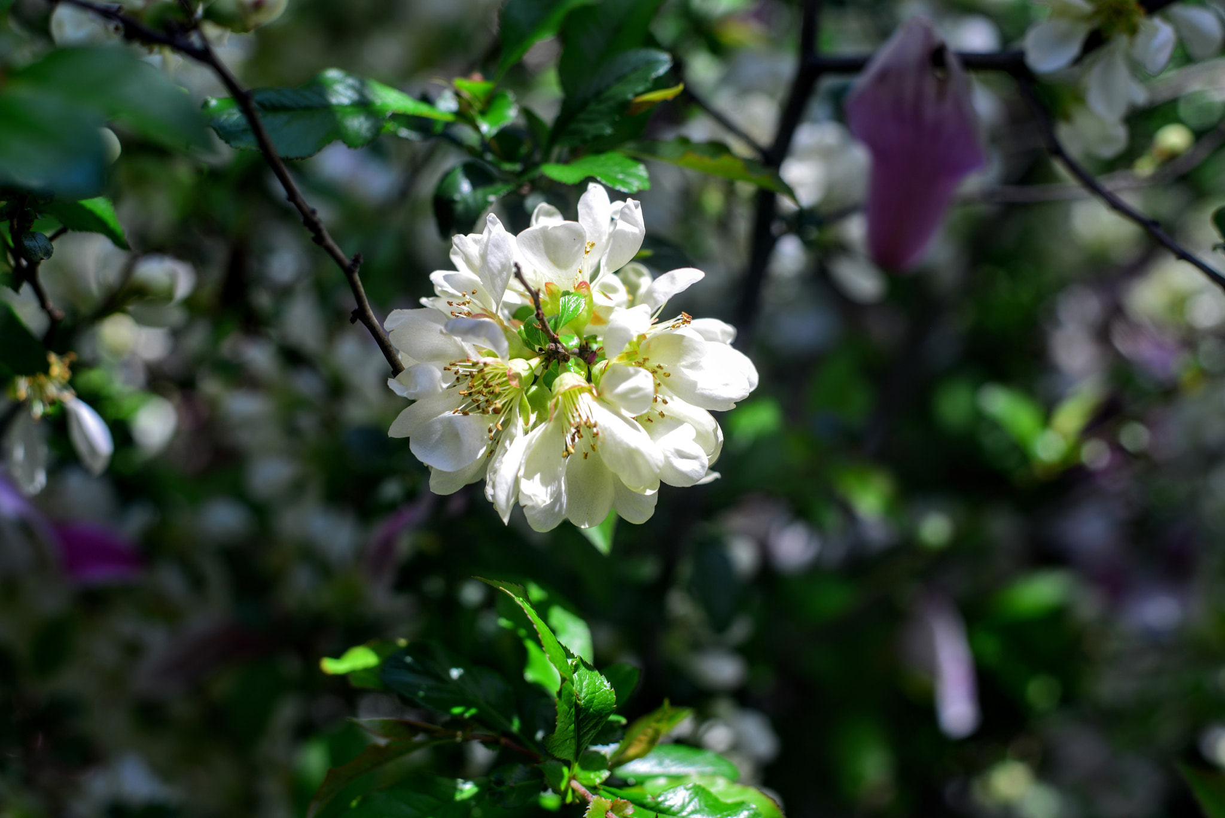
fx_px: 1702
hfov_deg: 39.6
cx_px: 612
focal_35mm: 50
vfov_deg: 27.0
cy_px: 409
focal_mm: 50
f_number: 5
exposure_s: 1/200
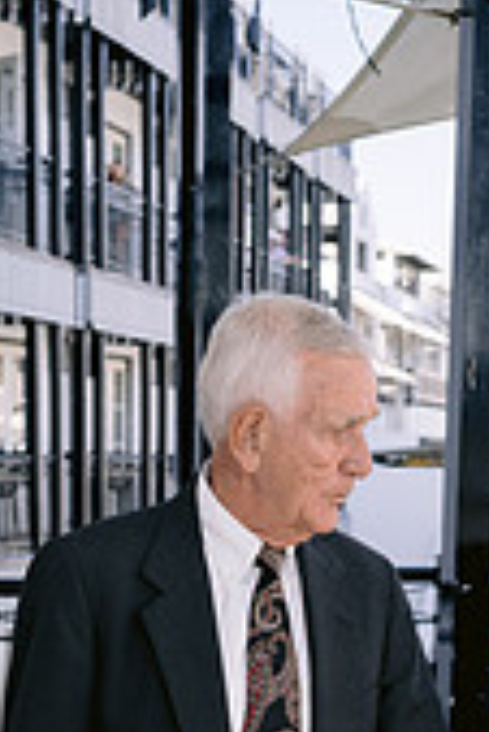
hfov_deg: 14.7
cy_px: 832
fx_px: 1891
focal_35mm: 93
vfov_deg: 20.7
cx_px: 372
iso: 200
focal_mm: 35
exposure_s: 1/500
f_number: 4
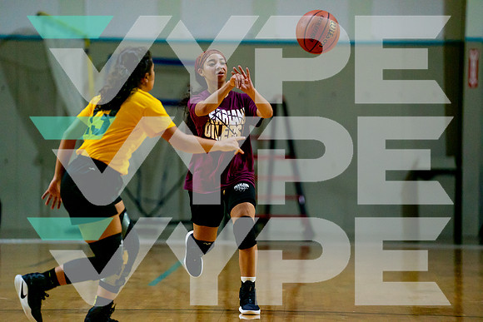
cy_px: 161
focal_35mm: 200
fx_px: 2685
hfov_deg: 10.3
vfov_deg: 6.9
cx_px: 242
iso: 4000
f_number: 2.8
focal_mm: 200
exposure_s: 1/1000
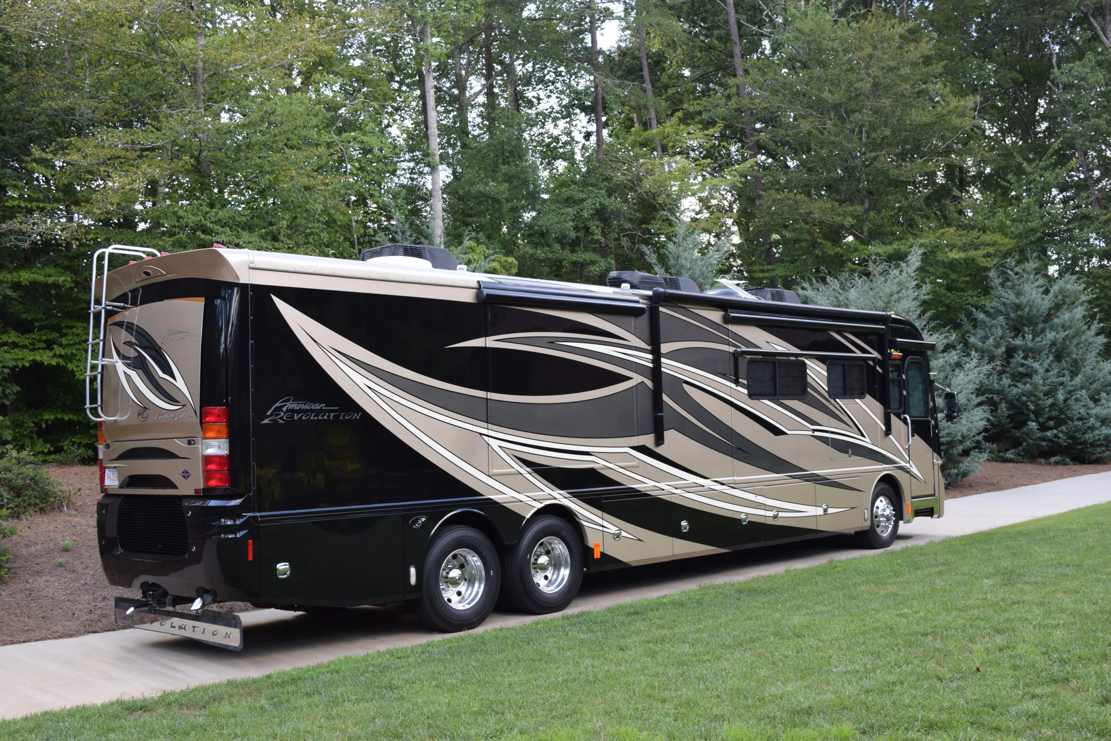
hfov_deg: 49.6
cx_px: 556
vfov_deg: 34.2
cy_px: 370
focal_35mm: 39
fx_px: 1204
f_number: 6.3
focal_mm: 26
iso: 400
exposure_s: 1/160
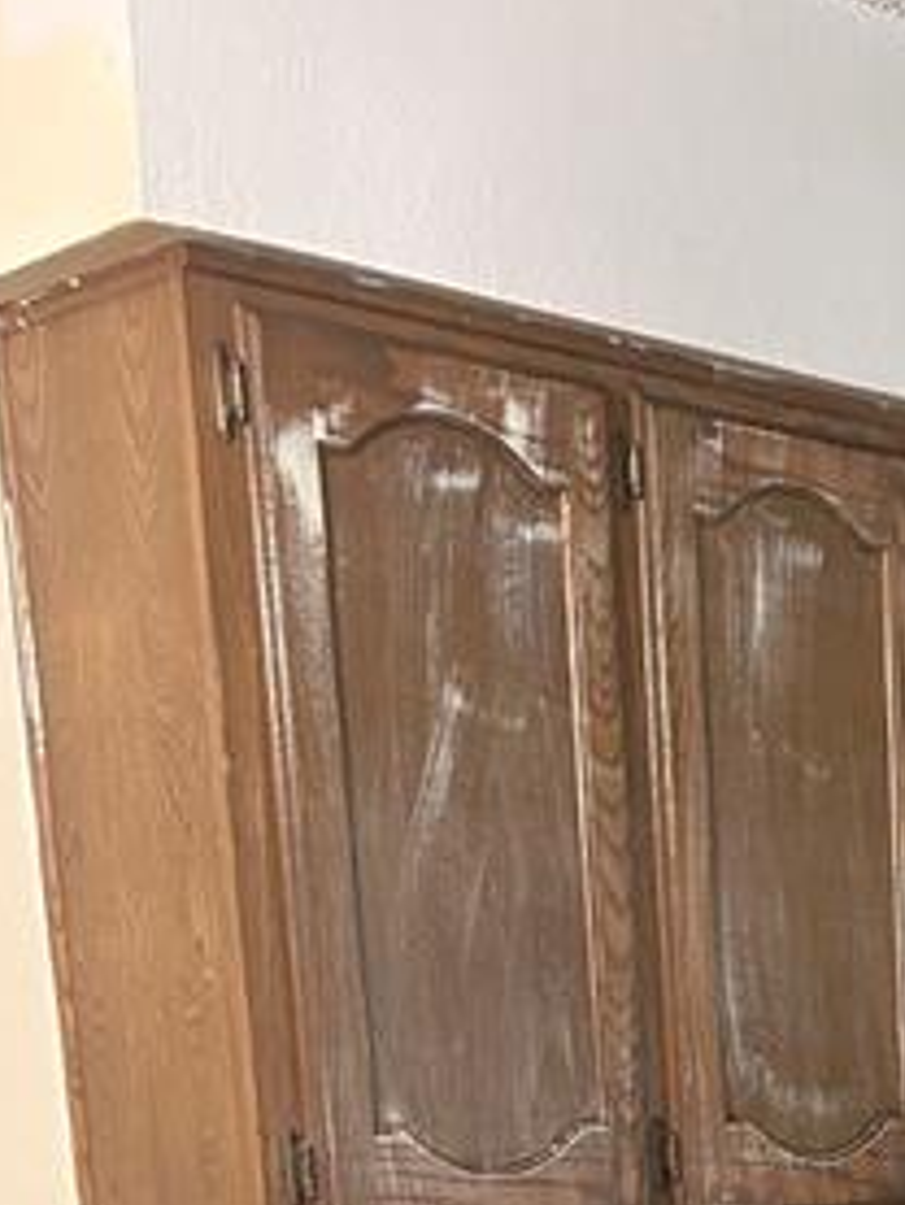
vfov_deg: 23.7
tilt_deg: -12.2
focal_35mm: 72
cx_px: 1201
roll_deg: +1.2
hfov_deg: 18.9
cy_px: 1588
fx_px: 2508
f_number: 1.5
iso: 500
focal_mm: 5.7
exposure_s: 1/40
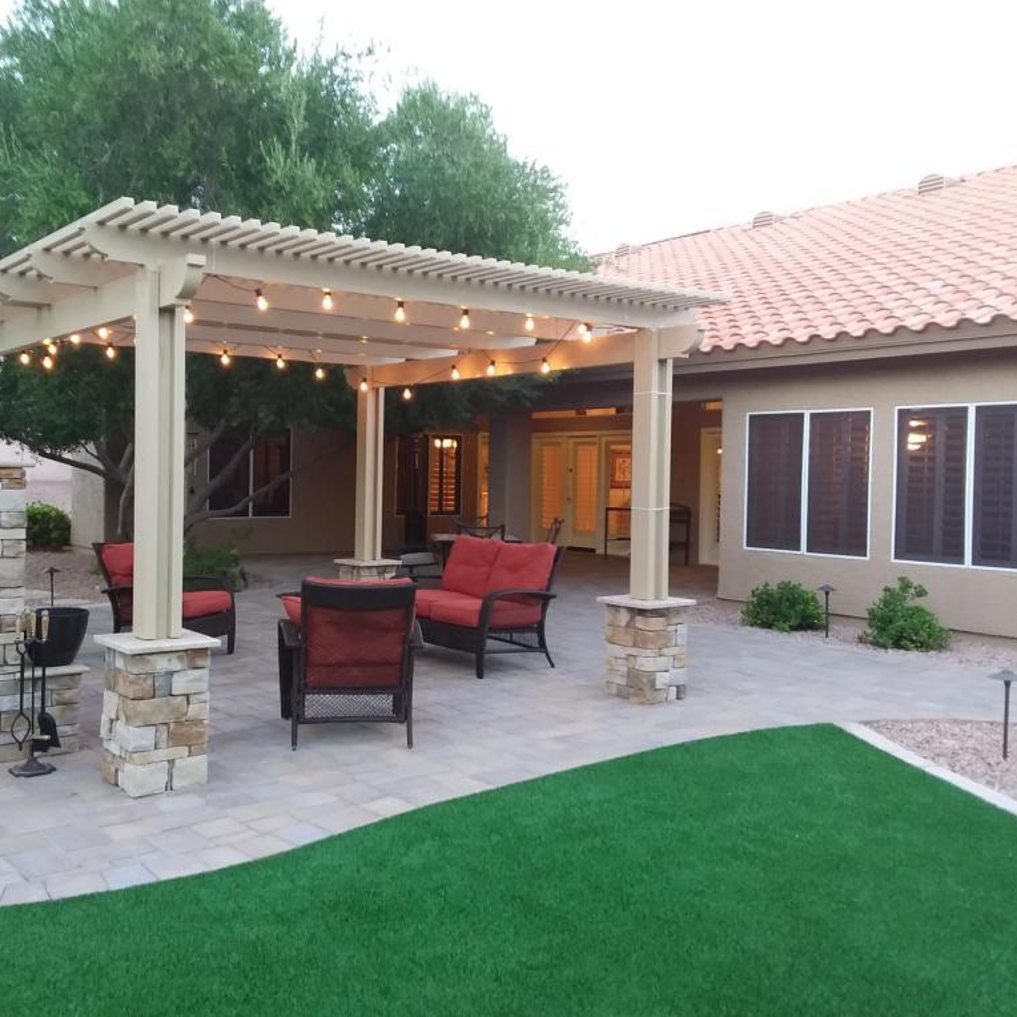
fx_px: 1064
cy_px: 507
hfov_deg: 50.9
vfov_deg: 51.1
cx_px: 429
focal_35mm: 32
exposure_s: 1/20
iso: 80
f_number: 1.9
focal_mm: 2.91
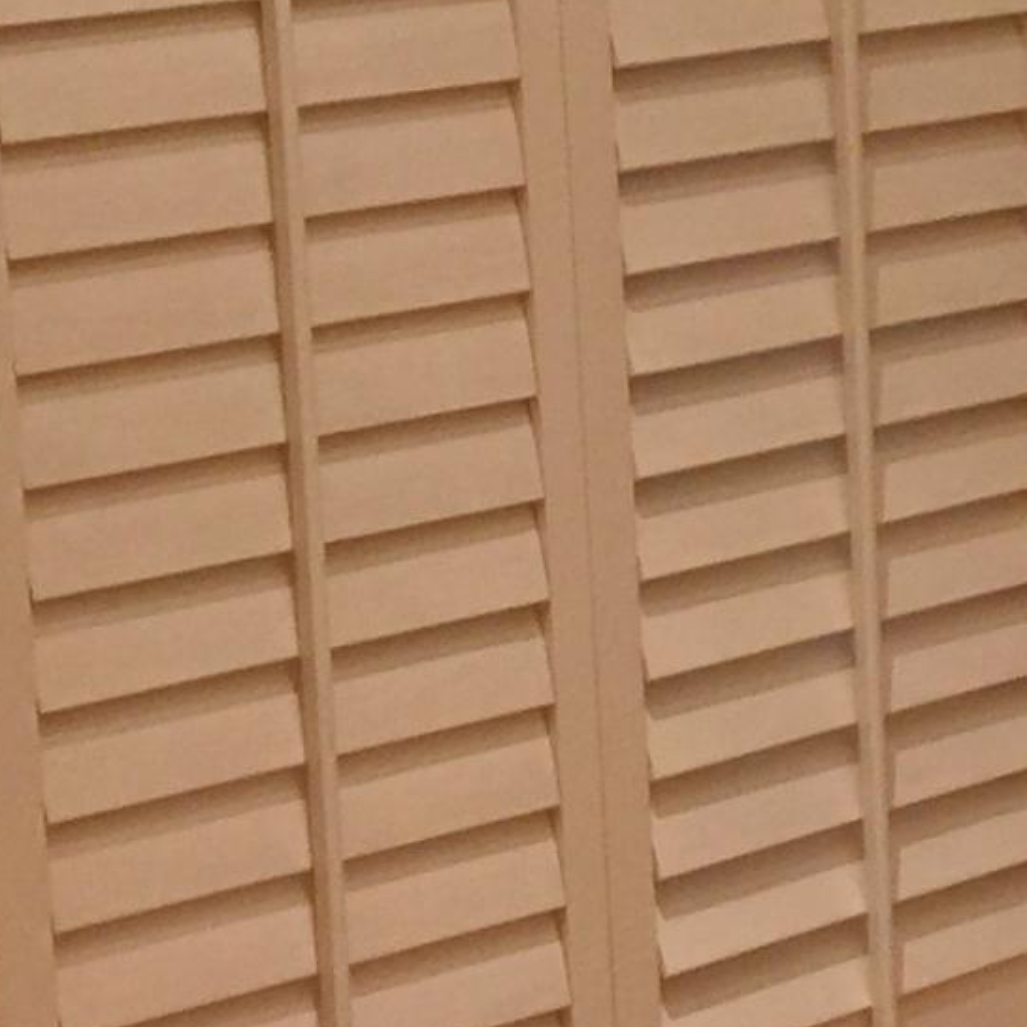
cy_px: 262
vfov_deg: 12.4
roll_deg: -2.8
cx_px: 2241
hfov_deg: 11.0
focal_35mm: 141
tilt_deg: -9.4
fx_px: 4733
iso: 32
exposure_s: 1/15
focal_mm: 4.15
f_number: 2.2
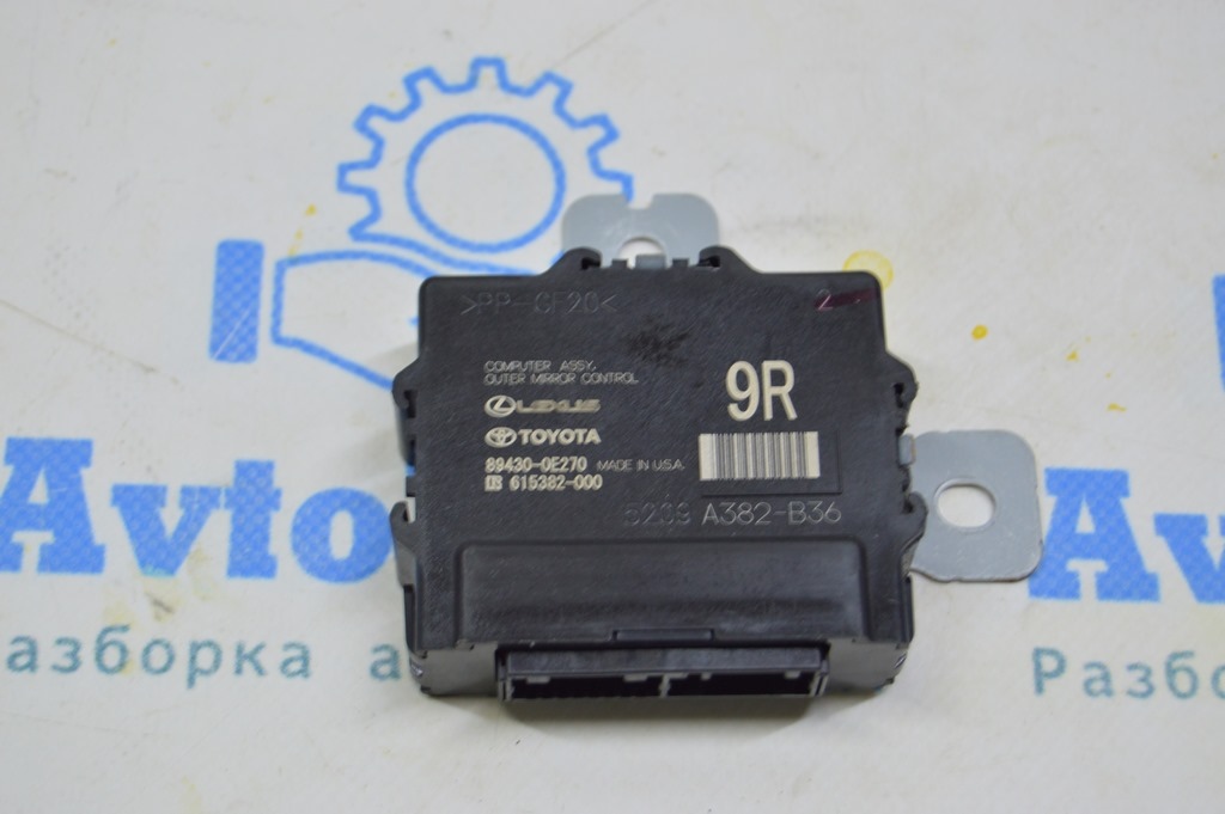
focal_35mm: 82
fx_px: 2805
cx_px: 612
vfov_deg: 16.5
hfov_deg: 24.6
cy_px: 407
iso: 400
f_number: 5.6
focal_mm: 55
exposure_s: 1/20
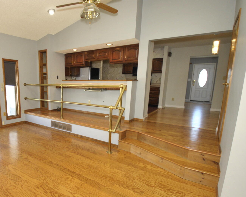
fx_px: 153
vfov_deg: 65.1
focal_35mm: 21
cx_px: 71
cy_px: 116
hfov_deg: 73.8
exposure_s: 1/60
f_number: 5.6
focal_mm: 10
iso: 400
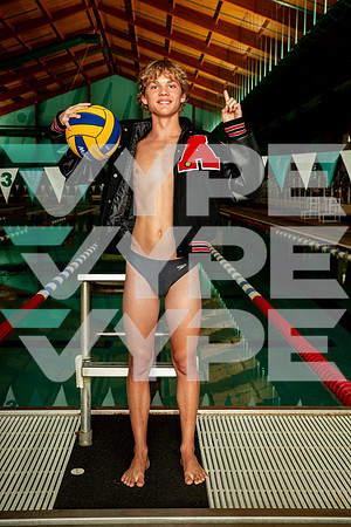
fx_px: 673
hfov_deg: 29.2
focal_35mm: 46
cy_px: 264
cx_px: 176
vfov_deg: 42.7
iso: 800
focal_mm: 46
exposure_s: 1/200
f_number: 7.1
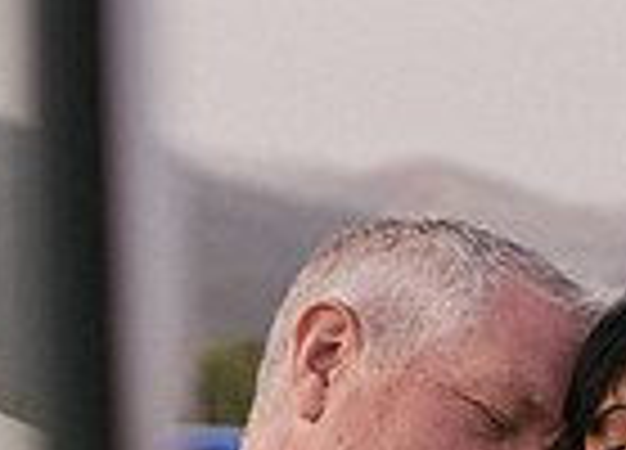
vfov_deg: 6.5
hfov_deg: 9.1
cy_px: 826
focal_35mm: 219
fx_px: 3903
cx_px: 621
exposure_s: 1/1000
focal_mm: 50
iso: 125
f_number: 3.2
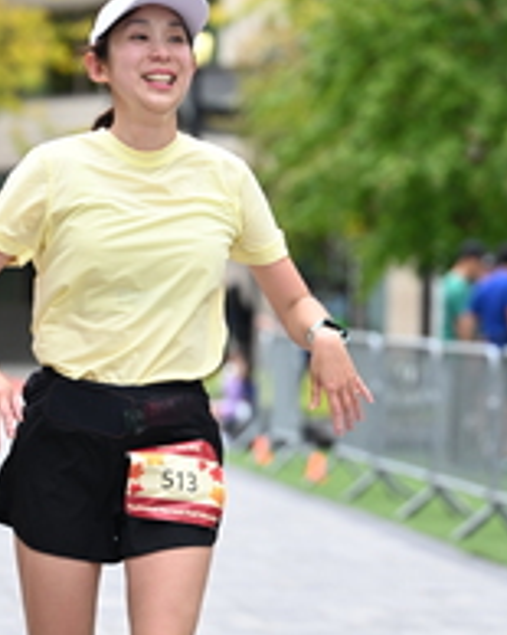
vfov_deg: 8.3
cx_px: 293
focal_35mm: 234
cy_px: 203
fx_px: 4392
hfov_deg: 6.6
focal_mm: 88
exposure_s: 1/2000
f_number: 2.8
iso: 640
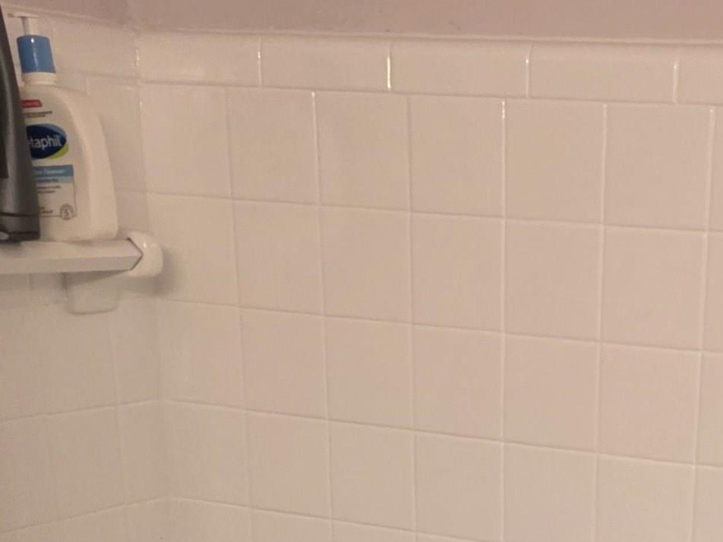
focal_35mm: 74
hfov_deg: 25.3
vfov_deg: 17.9
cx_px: 686
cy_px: 793
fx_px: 1545
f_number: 1.7
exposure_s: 1/120
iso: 640
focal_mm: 6.3
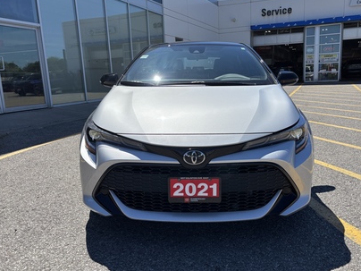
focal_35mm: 27
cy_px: 131
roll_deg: +0.2
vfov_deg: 51.3
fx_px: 282
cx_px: 180
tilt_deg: -11.3
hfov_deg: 65.3
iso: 50
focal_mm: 5.96
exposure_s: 1/5076
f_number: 1.6
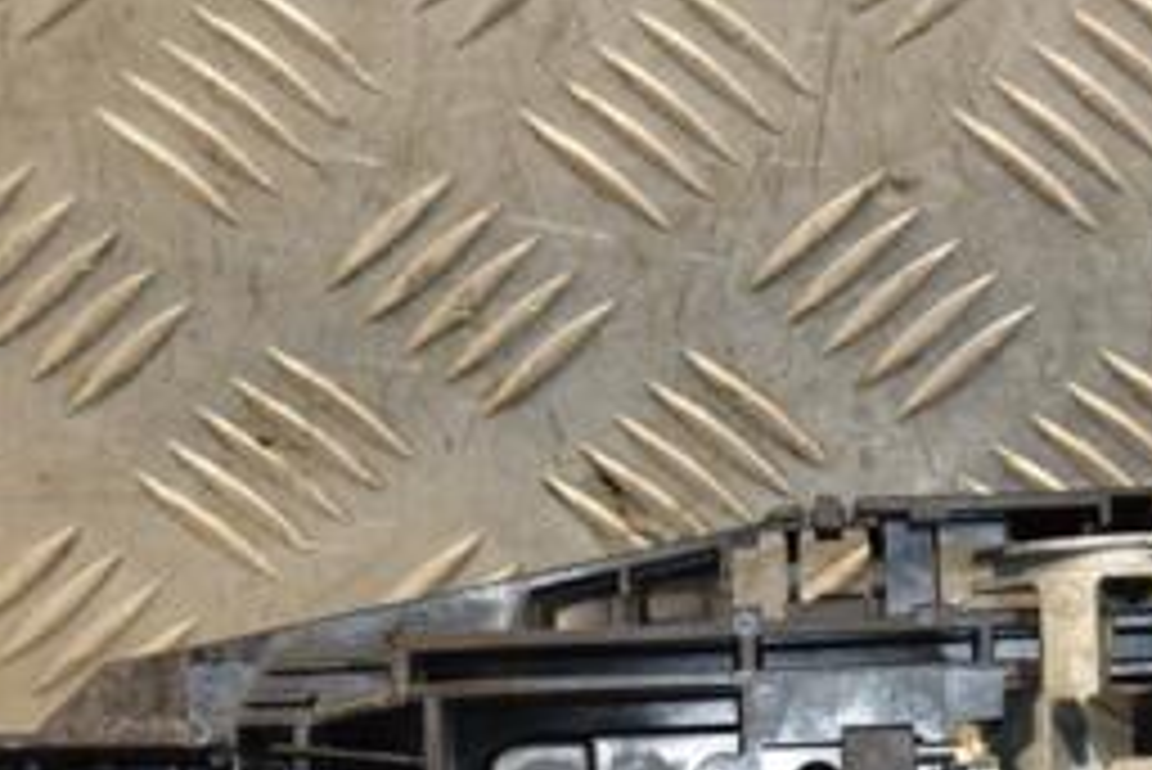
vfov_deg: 6.7
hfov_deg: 10.1
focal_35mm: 204
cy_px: 671
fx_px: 6531
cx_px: 842
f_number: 5
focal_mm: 58
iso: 800
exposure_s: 1/125
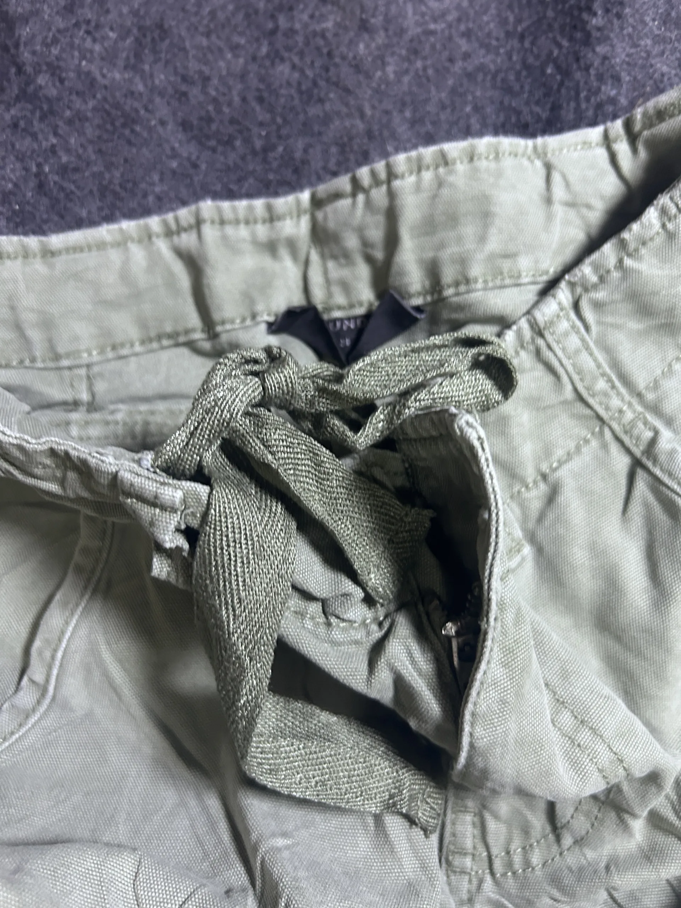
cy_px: 454
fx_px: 682
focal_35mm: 26
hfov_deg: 53.1
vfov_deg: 67.3
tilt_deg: -46.6
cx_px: 340
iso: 320
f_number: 1.5
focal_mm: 5.7
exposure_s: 1/50
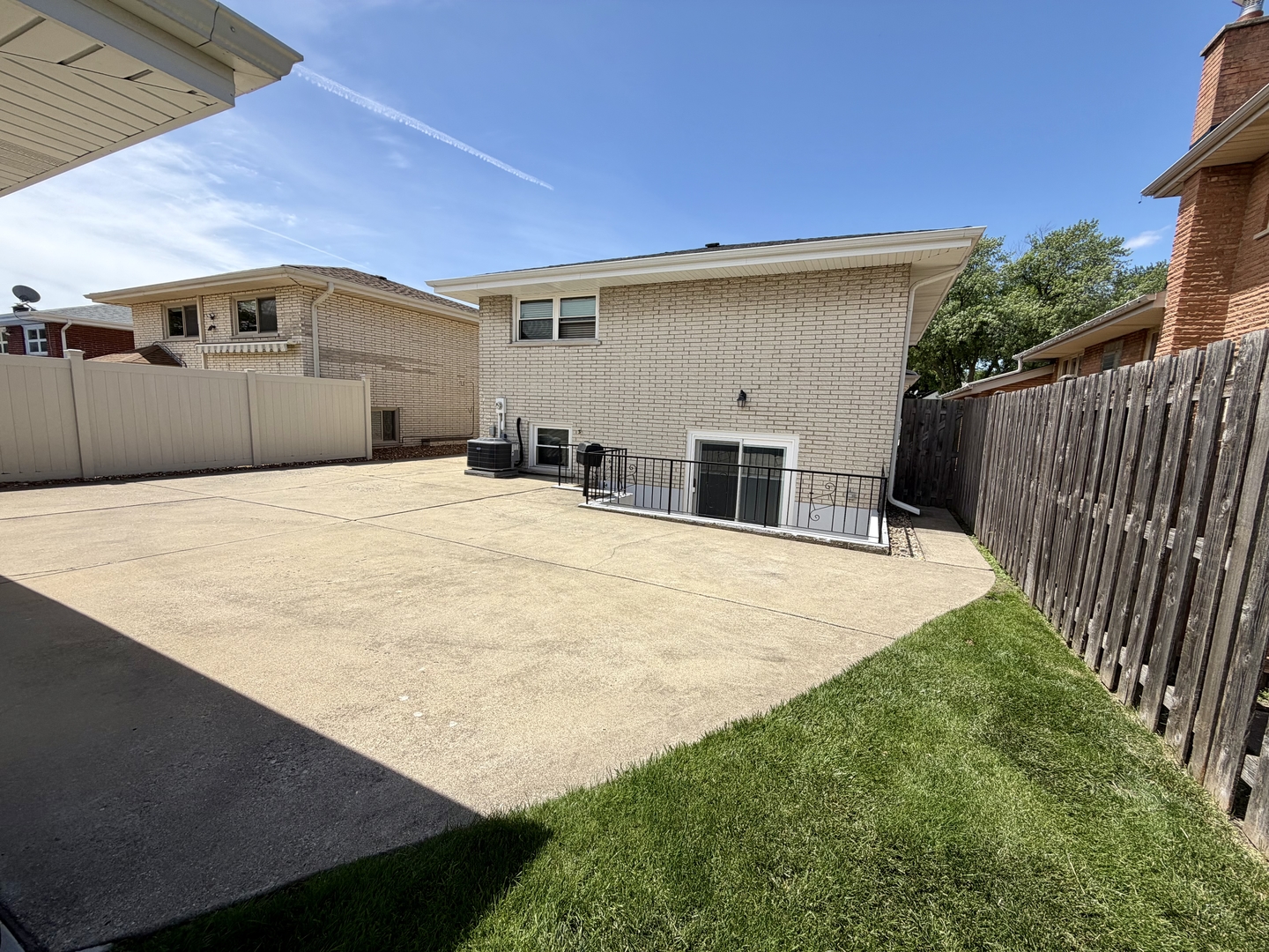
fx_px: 513
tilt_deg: -7.3
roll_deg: -2.0
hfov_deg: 102.1
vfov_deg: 85.7
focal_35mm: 14
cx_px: 634
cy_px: 476
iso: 20
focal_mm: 2.22
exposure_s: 1/1001
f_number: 2.2
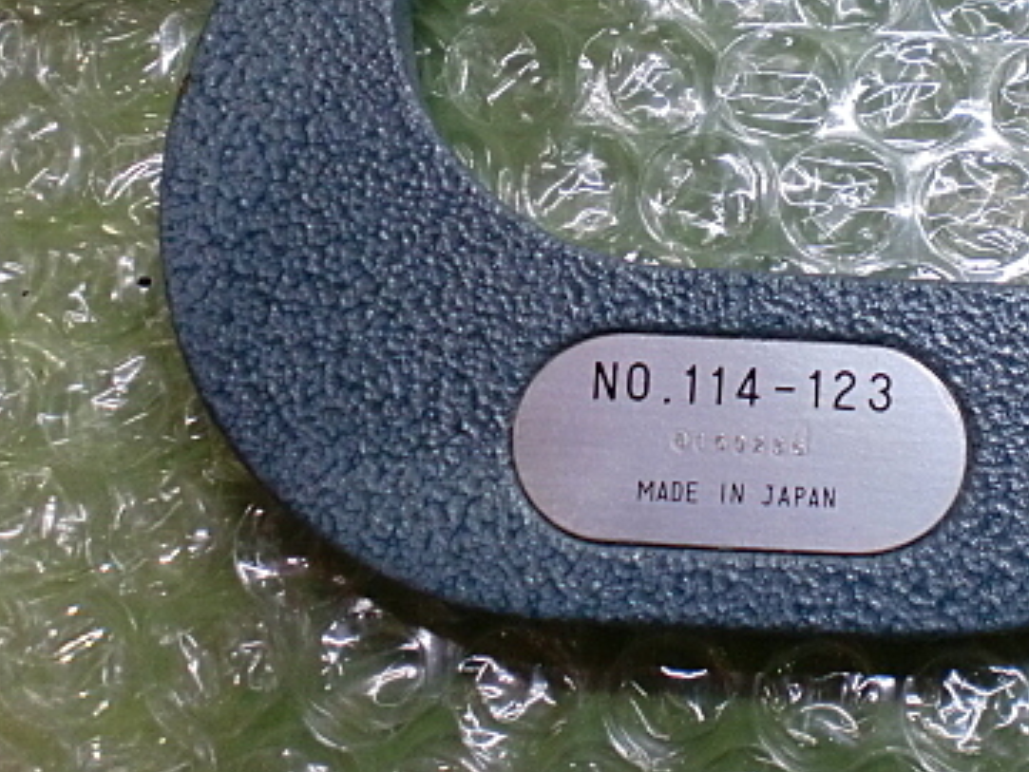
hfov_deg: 30.3
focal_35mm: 62
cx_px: 844
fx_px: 1844
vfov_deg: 23.3
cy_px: 140
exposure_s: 1/60
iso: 200
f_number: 3.1
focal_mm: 6.3
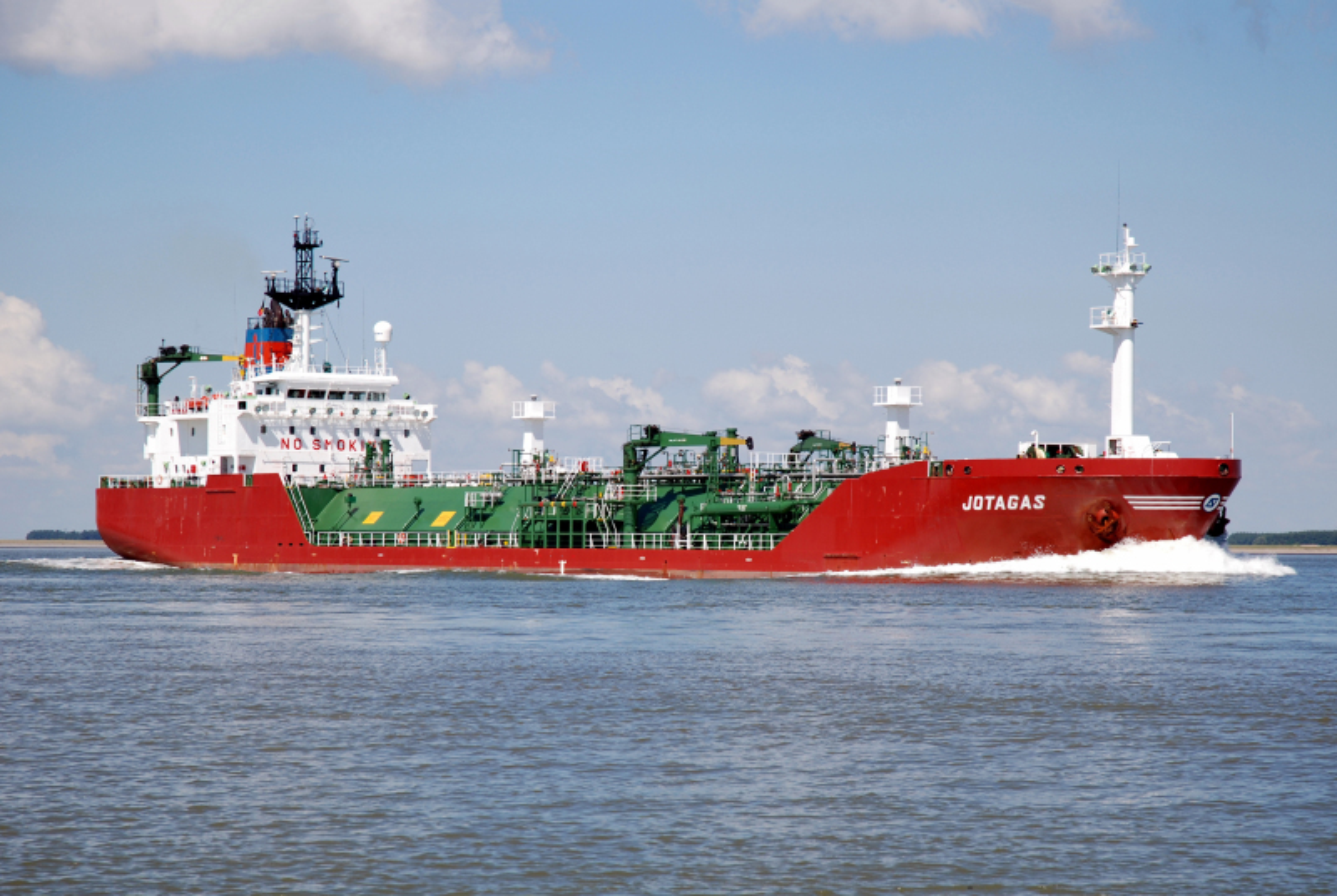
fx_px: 3626
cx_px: 668
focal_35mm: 98
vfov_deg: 14.1
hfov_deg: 20.9
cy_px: 448
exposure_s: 1/500
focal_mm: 65
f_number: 6.3
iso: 125
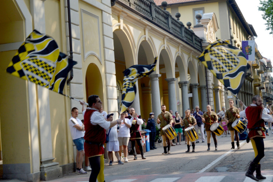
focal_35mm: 59
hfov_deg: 33.8
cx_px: 174
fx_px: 446
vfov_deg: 23.0
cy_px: 87
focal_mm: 23
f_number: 6.3
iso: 100
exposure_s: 1/160
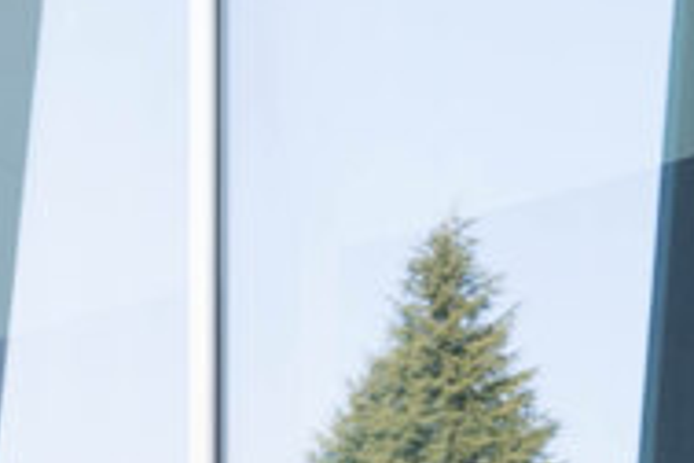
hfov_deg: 11.8
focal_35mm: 170
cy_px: 788
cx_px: 861
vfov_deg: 7.9
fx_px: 3277
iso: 320
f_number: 7.1
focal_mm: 39
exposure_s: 1/100
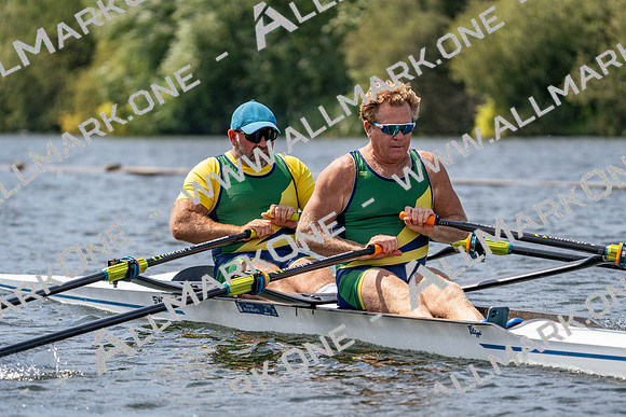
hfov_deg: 8.2
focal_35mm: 250
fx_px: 4348
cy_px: 208
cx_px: 313
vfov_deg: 5.5
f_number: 5.6
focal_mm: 250
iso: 320
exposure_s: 1/2000
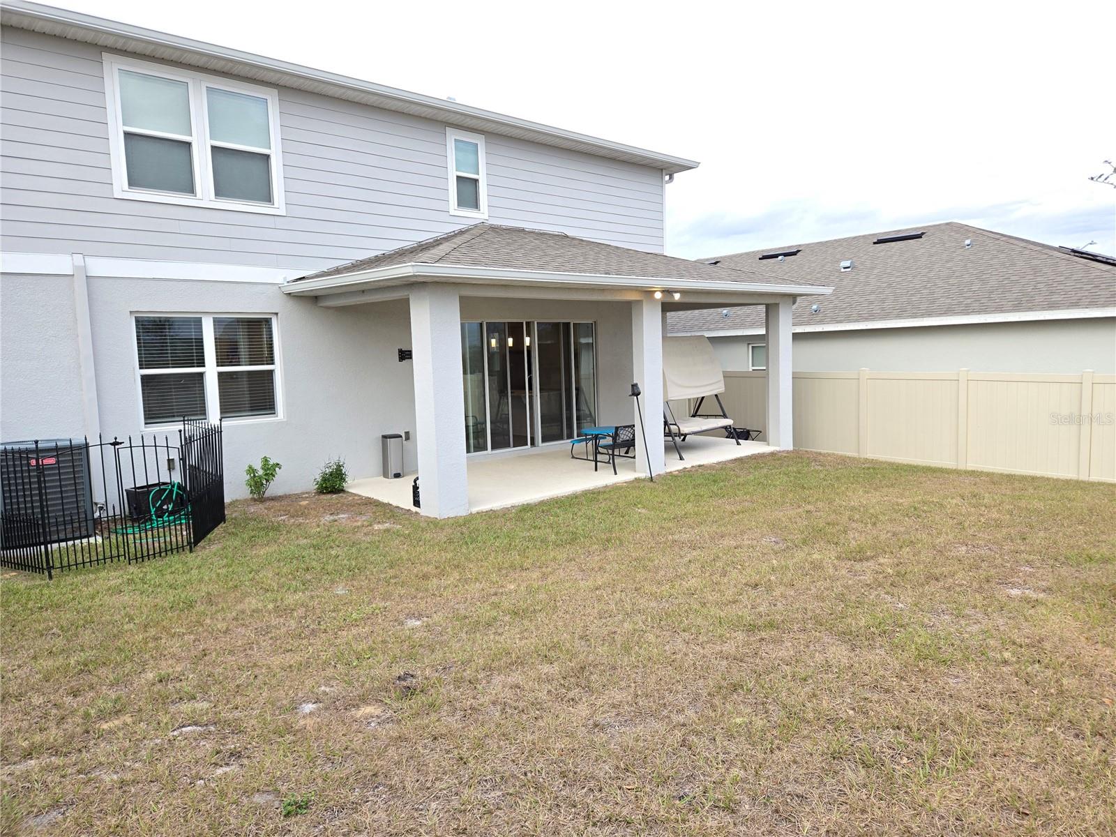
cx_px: 558
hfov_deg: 73.9
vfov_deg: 58.9
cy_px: 418
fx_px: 742
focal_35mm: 23
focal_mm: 5.4
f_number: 1.8
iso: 100
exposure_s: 1/508
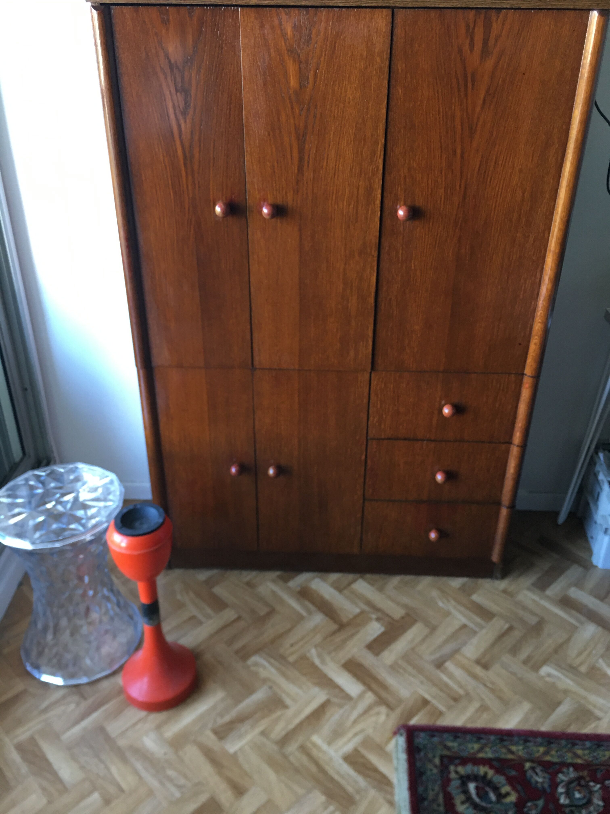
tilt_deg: -28.7
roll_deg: -1.0
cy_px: 407
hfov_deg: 48.2
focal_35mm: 29
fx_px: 681
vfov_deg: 61.7
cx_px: 305
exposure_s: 1/17
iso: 64
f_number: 2.2
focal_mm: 4.15
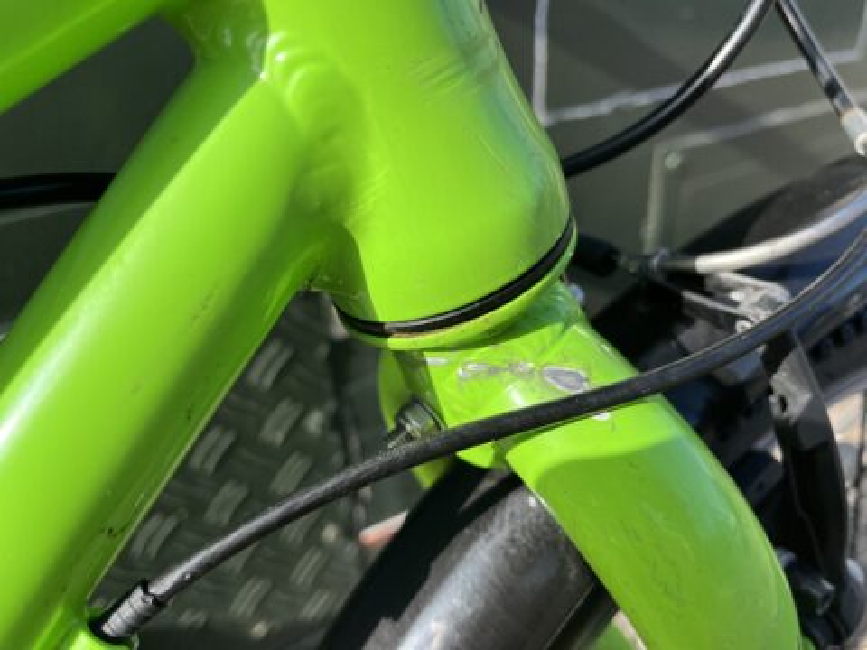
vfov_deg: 53.1
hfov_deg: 67.3
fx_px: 651
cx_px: 434
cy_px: 325
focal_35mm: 26
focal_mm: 5.1
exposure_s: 1/2024
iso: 50
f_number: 1.6
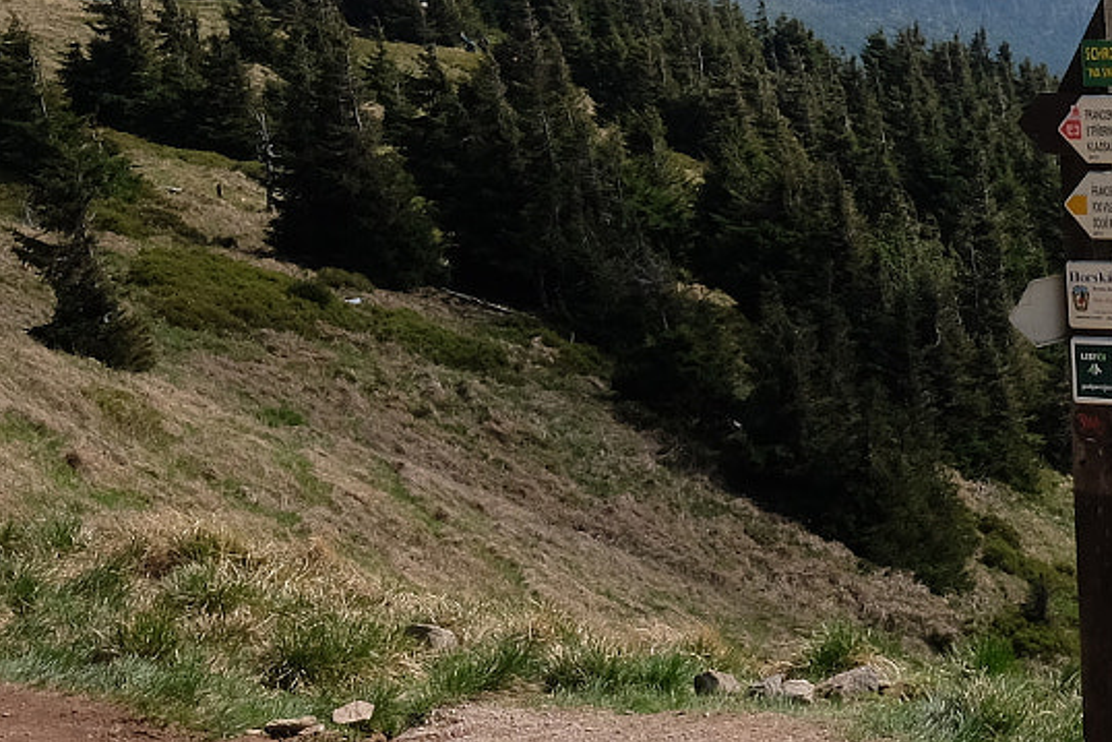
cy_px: 324
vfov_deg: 13.2
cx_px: 1651
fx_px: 3213
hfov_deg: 17.7
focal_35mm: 104
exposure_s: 1/420
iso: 800
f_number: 16
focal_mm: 23
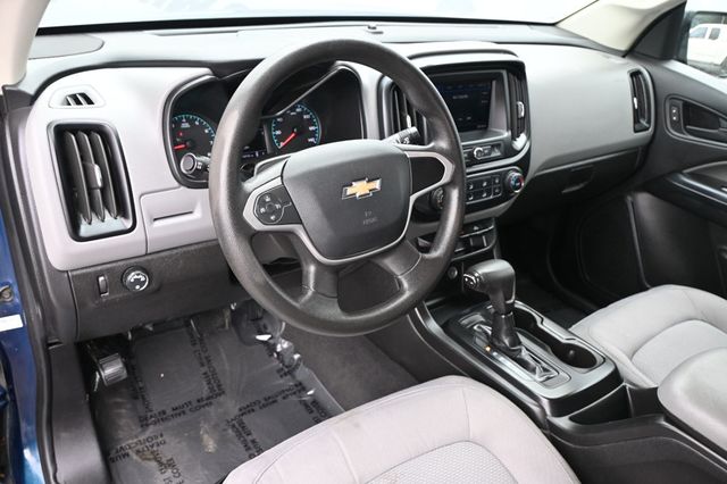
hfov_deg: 63.2
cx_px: 364
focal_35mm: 29
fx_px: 590
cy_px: 242
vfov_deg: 44.6
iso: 720
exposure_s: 1/125
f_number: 3.8
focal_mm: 19.5
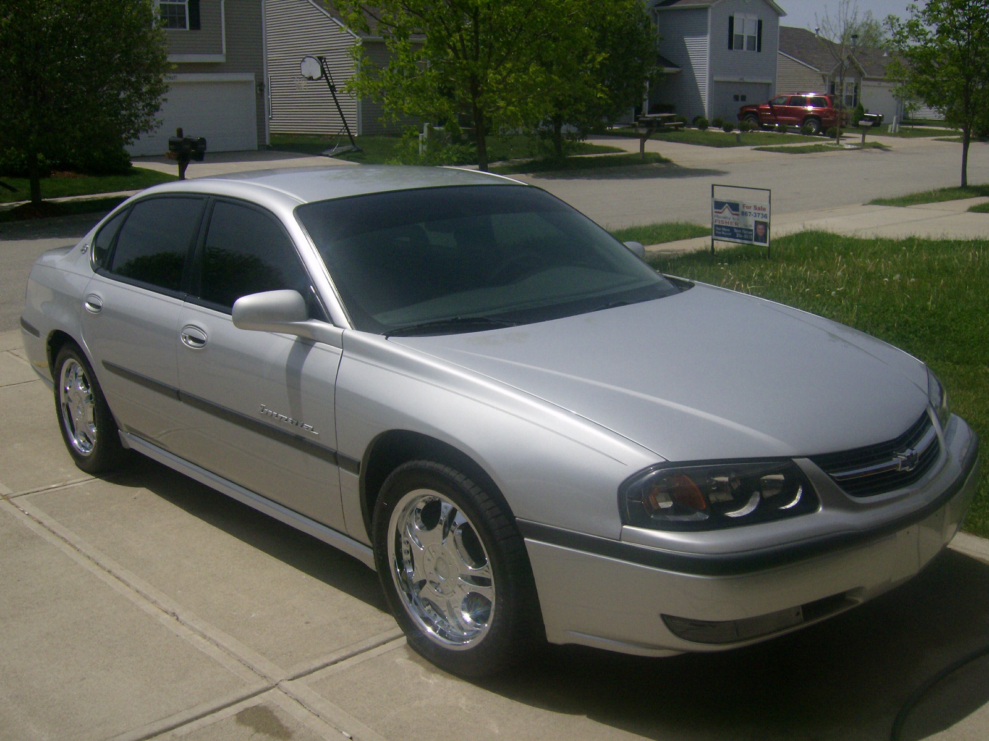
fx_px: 1029
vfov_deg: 39.7
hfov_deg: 51.4
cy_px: 370
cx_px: 494
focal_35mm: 36
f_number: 4.7
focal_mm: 6
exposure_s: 1/2000
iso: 100
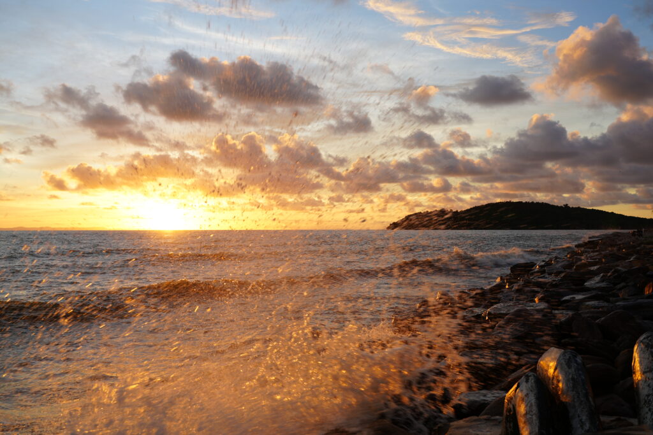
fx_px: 617
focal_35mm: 34
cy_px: 218
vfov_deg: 38.9
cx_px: 326
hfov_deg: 55.8
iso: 100
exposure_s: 1/100
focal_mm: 34
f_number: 6.3
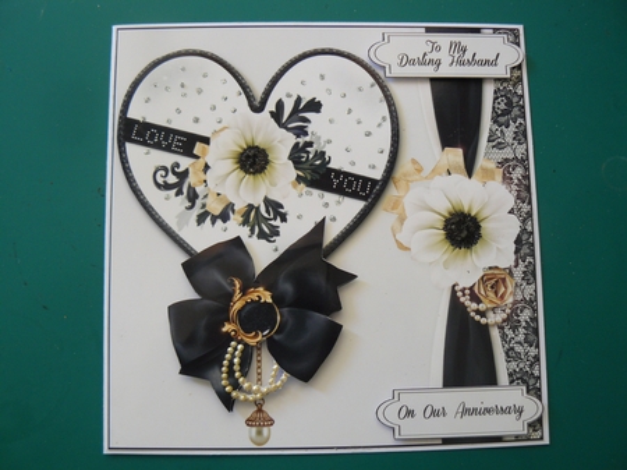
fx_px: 652
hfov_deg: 51.4
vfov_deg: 39.6
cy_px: 235
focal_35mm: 36
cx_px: 314
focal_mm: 6
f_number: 2.8
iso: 100
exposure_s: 1/30
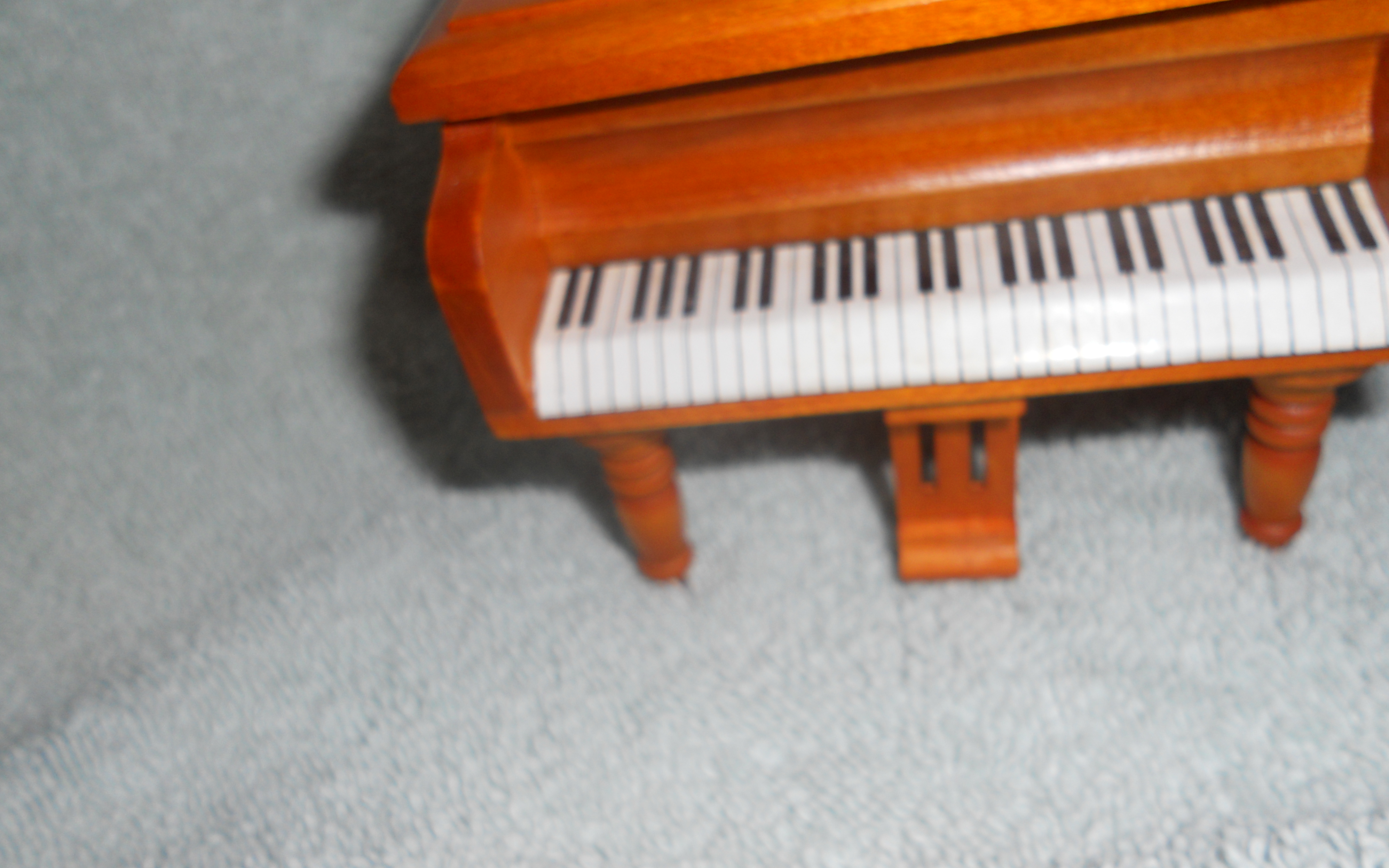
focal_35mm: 34
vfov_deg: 37.2
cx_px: 694
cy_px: 492
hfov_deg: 56.7
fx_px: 1287
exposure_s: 1/25
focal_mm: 5.8
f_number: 8.8
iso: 80
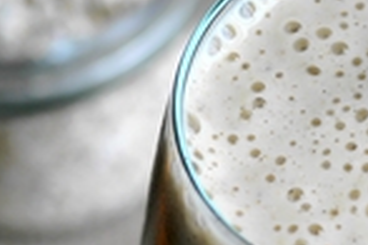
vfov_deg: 6.7
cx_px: 359
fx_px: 2075
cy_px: 319
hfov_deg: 10.1
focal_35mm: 203
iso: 160
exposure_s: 1/400
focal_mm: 25
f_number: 2.5
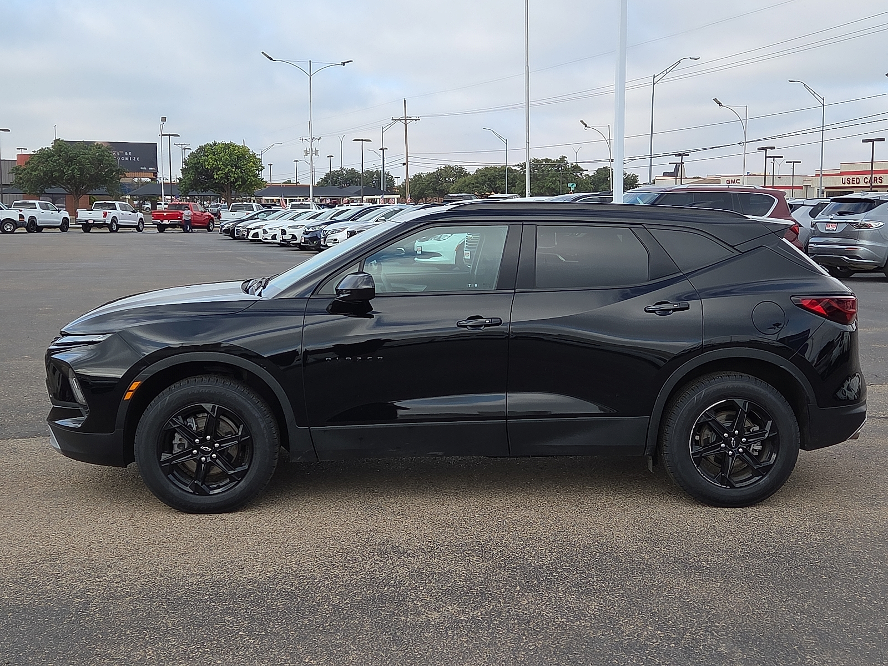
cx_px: 444
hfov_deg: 42.9
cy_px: 333
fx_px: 1129
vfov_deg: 32.9
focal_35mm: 44
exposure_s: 1/2000
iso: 76
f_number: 1.8
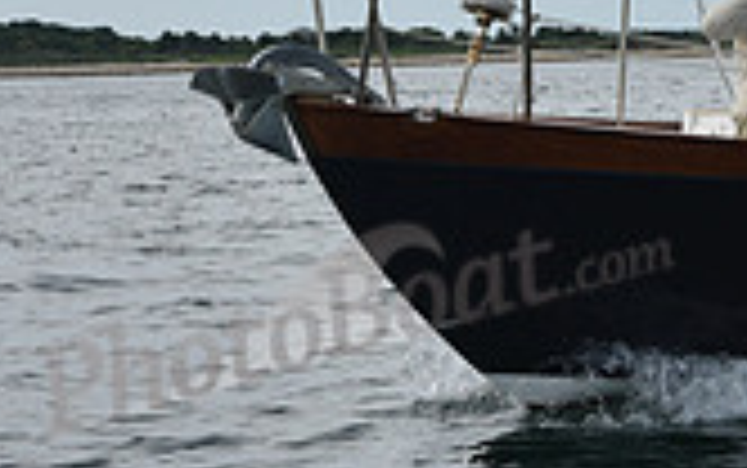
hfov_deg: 7.8
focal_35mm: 267
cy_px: 20
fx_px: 5439
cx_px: 909
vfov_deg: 4.9
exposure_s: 1/1000
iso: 320
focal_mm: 75
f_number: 7.1
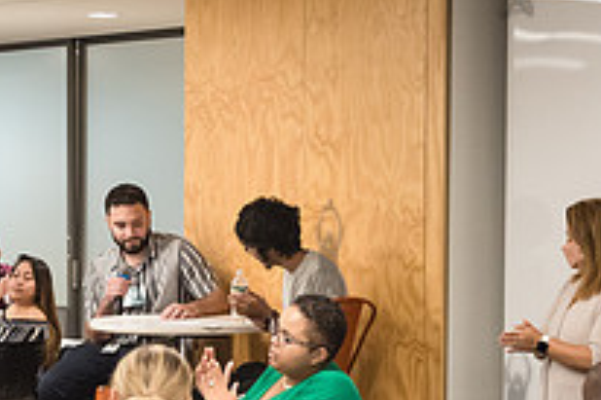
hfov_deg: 14.0
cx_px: 80
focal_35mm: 146
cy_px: 300
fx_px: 2435
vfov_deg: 9.4
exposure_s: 1/250
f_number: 4
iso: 2500
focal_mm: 44
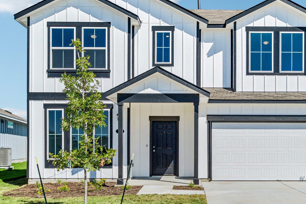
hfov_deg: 45.0
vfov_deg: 31.2
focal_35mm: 43
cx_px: 196
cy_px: 97
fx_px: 365
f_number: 8
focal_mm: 22
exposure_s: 1/1600
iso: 400
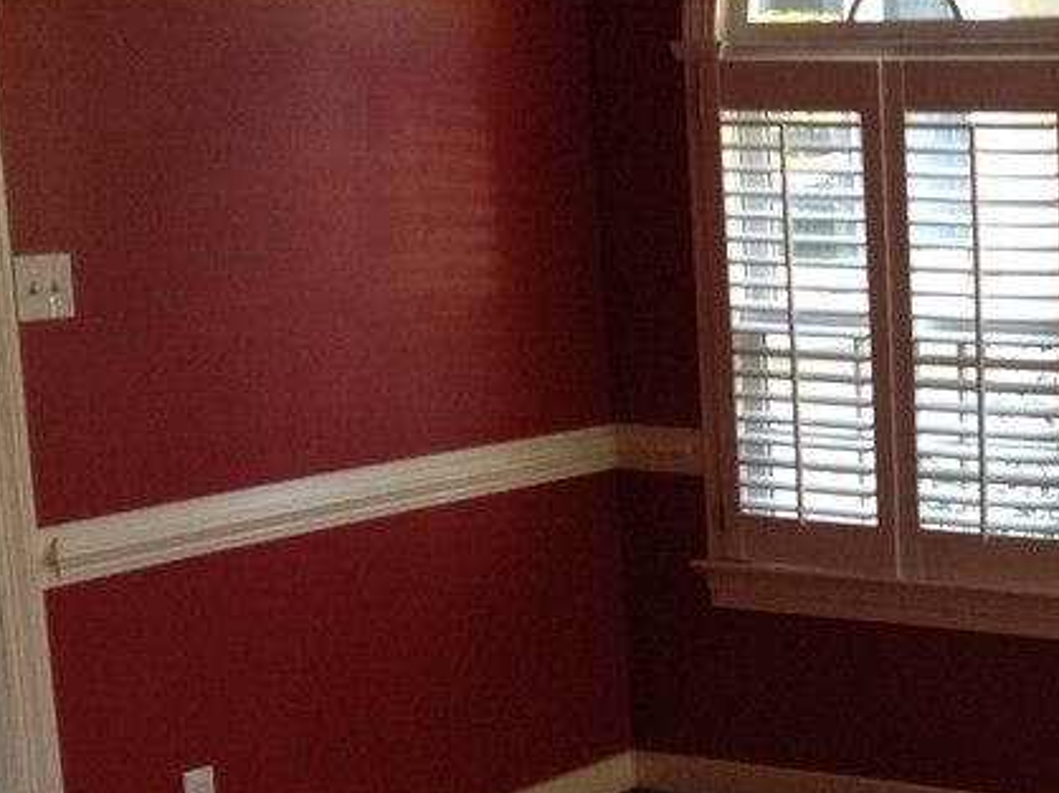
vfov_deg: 17.9
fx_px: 2507
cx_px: 1225
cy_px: 573
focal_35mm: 82
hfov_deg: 22.3
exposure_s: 1/20
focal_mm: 4.28
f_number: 2.4
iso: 100
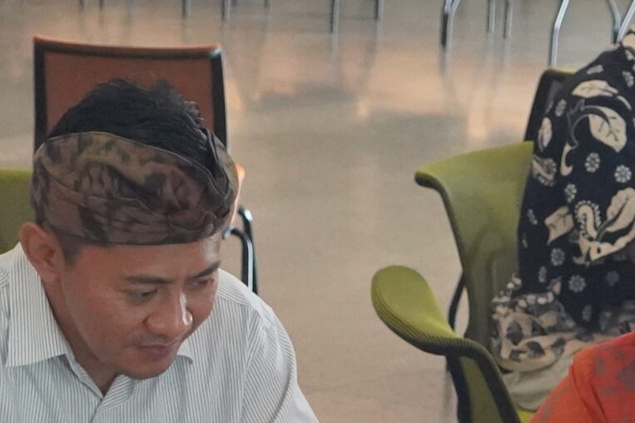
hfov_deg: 14.5
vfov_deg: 9.6
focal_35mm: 141
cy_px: 468
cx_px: 386
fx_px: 2486
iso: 10000
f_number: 4
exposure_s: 1/160
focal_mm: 28
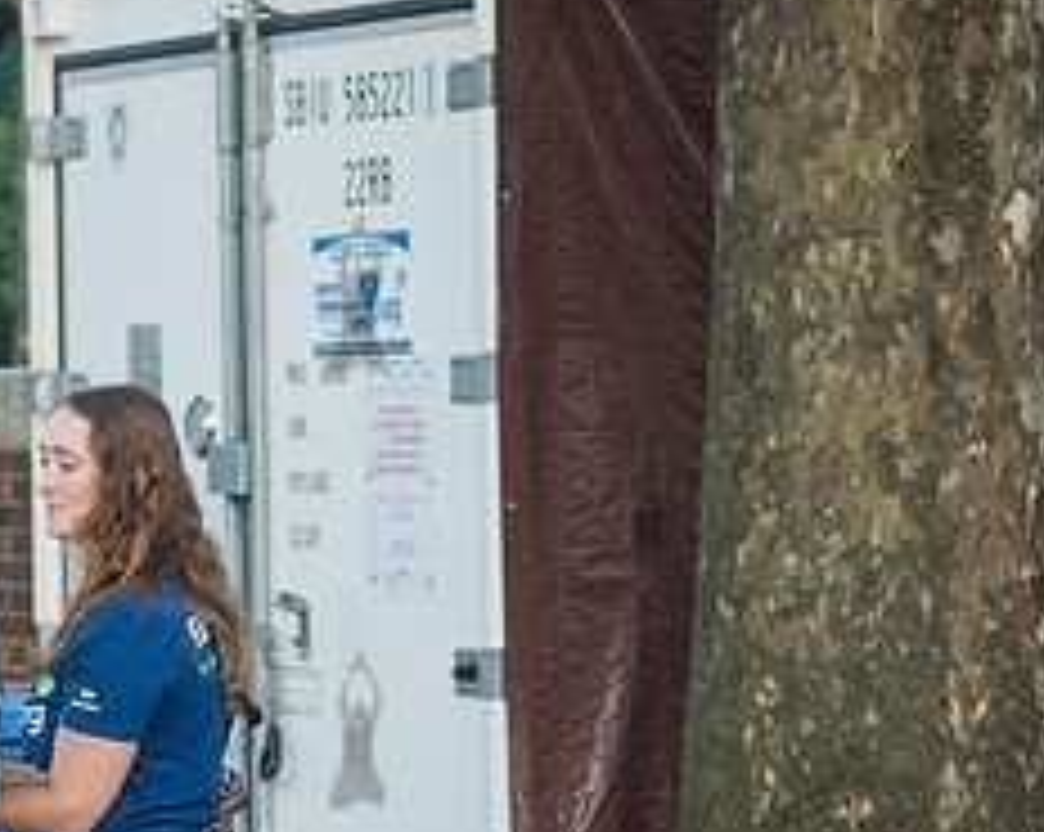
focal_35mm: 193
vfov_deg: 8.0
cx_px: -225
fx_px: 5956
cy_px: 510
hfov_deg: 9.9
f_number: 4
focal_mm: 80
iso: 2500
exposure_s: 1/320
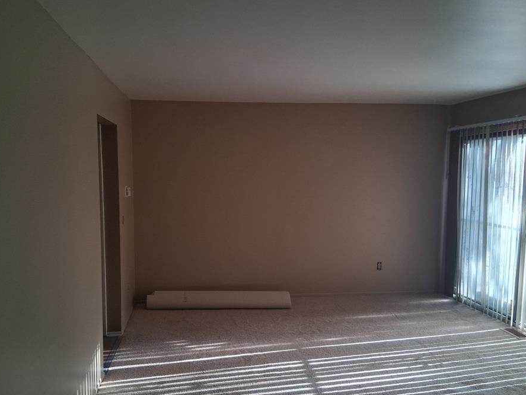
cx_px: 248
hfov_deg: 59.9
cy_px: 209
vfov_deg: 46.8
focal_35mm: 30
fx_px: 456
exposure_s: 1/100
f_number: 1.8
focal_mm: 3.98
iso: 160
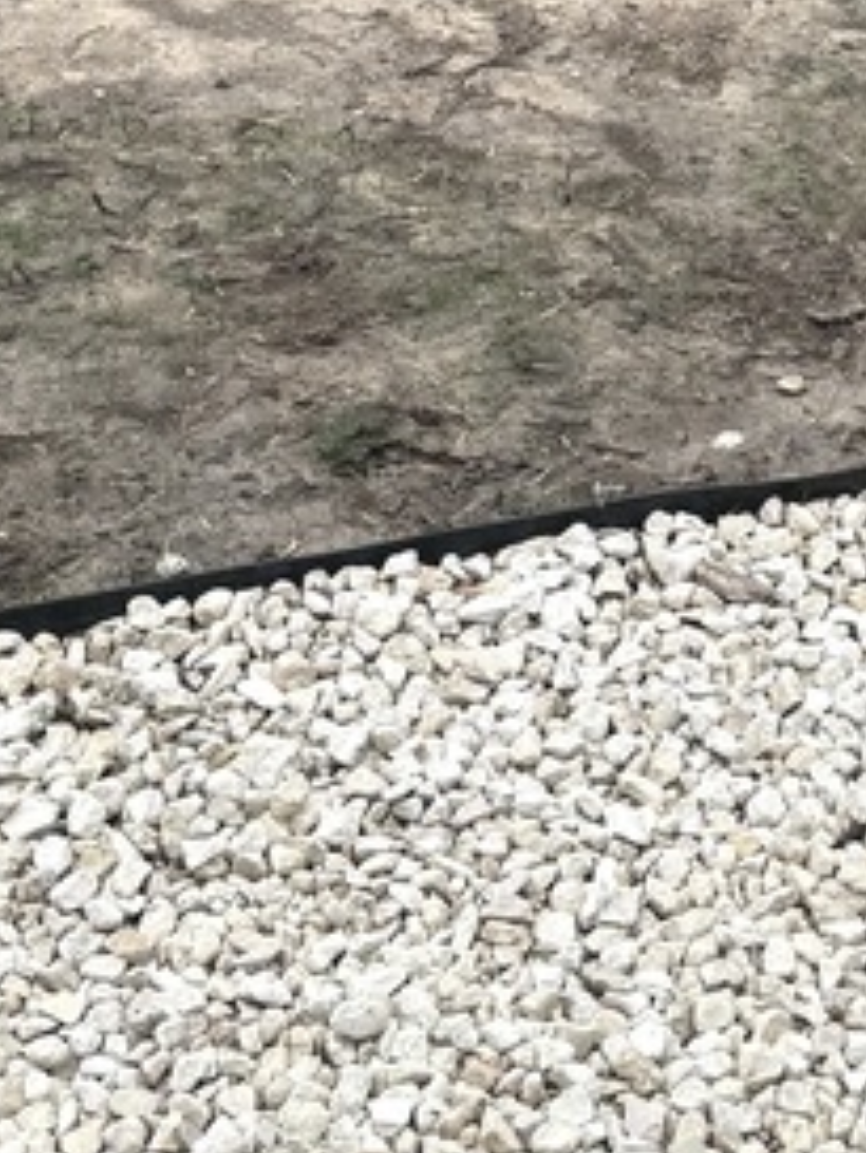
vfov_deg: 19.8
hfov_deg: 15.3
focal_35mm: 95
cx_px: 853
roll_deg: -2.9
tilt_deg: -23.4
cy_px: -97
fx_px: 3166
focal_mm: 6.76
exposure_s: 1/2801
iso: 80
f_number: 1.78
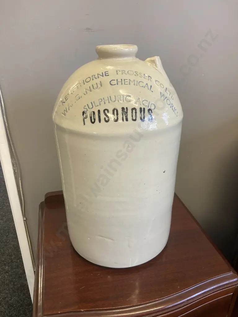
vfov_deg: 63.4
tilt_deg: -24.9
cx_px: 119
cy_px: 158
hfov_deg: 49.7
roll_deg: -0.1
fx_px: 257
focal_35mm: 28
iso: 80
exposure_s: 1/50
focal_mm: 3.99
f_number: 1.8
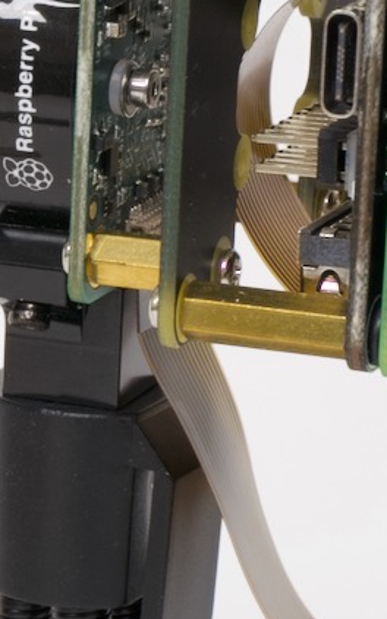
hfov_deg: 6.0
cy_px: 228
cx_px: -1
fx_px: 3666
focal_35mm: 217
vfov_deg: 9.7
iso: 400
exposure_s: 1/1.25
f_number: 16
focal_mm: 50
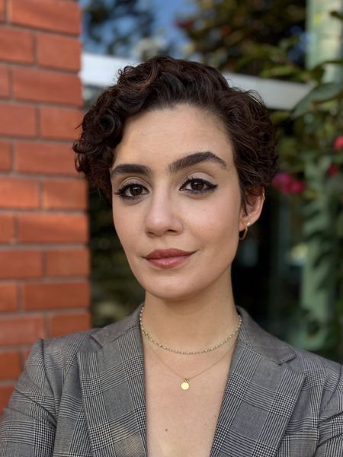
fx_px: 344
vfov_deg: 67.3
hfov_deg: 53.1
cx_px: 172
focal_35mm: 26
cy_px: 228
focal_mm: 5.96
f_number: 1.6
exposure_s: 1/348
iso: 50
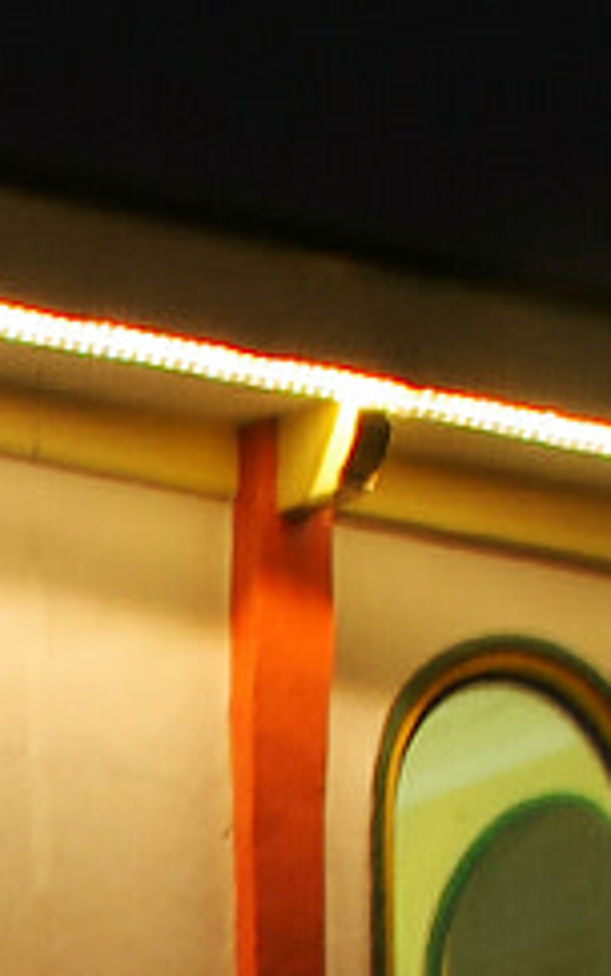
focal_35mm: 214
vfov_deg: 8.6
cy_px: 2675
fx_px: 5698
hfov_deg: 5.6
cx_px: -1411
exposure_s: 15
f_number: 10
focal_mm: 17.01
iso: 200
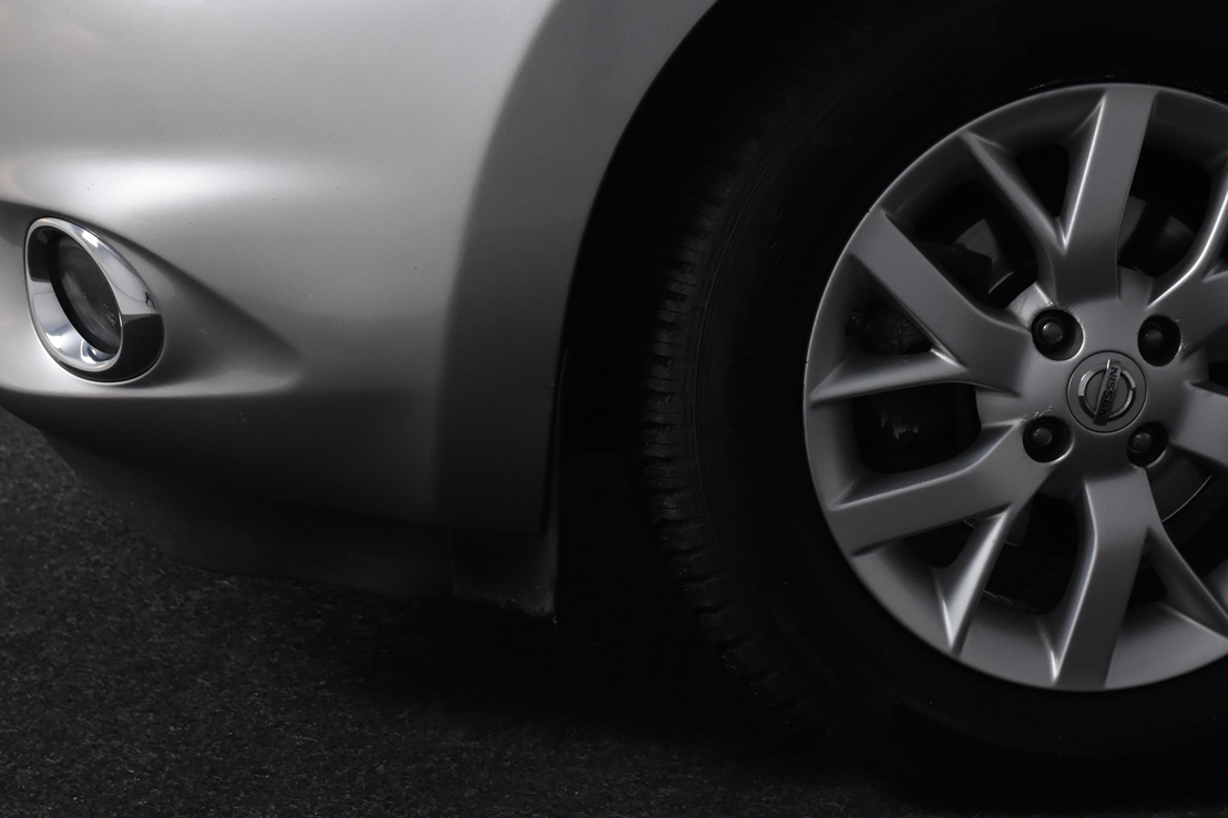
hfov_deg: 19.6
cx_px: 633
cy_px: 143
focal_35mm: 104
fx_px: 3546
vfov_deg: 13.1
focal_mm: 40
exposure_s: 1/160
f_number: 6.3
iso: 1600
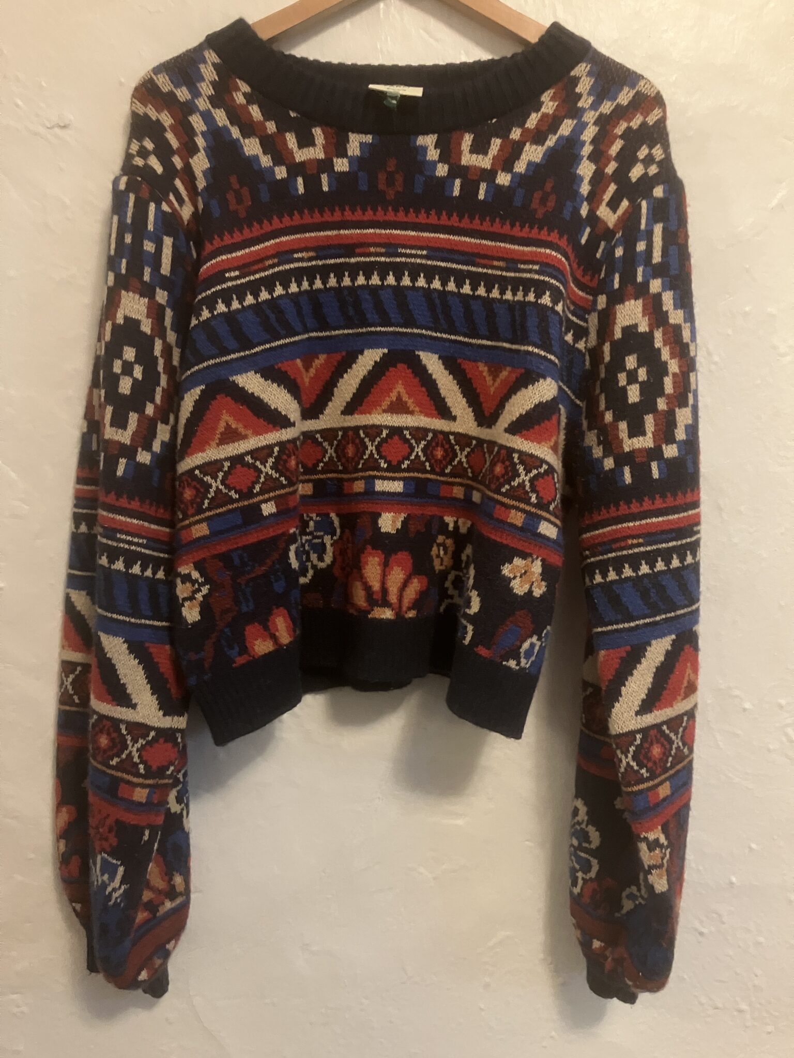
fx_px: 856
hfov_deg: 49.7
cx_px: 397
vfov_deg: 63.4
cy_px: 529
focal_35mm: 28
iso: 640
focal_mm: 3.99
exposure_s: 1/24
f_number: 1.8
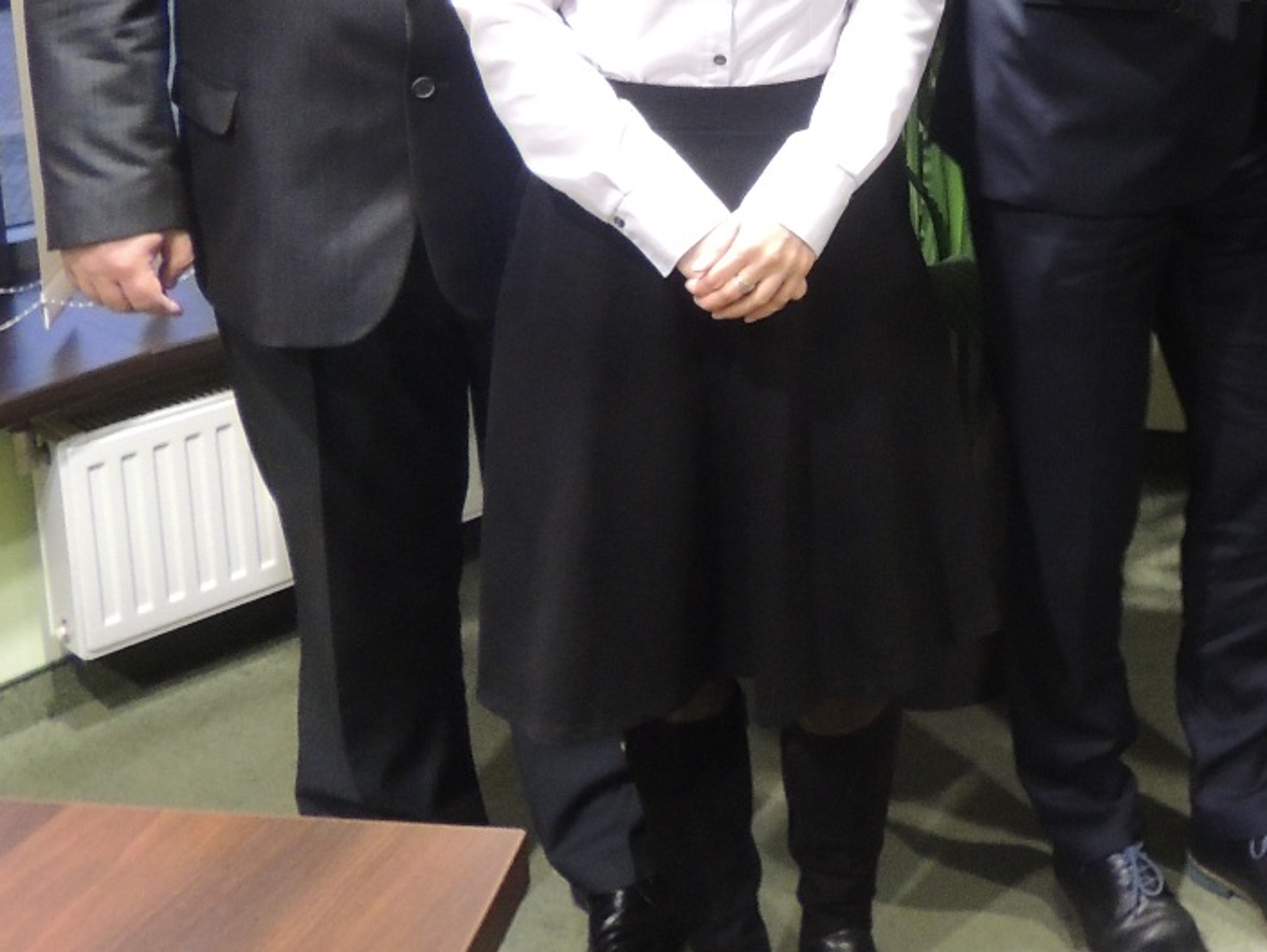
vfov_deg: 23.4
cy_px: -147
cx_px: 1449
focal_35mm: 58
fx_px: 2124
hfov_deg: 29.4
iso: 400
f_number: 3
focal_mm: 4.3
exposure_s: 1/8
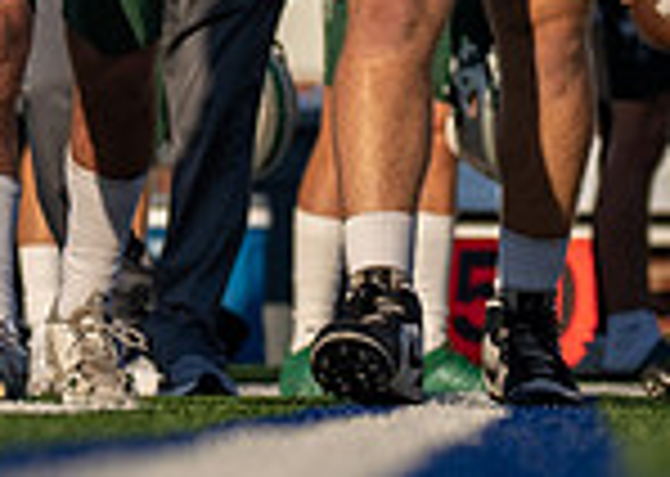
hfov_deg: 4.0
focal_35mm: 499
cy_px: -118
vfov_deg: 2.9
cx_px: 458
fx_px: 9482
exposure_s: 1/2000
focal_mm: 85
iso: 100
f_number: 2.8
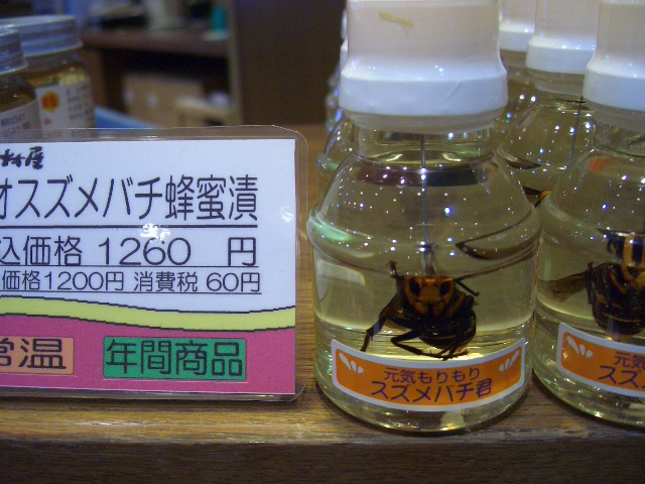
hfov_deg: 47.9
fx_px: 727
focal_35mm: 39
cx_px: 322
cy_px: 242
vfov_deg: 36.8
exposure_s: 1/100
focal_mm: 8
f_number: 2.8
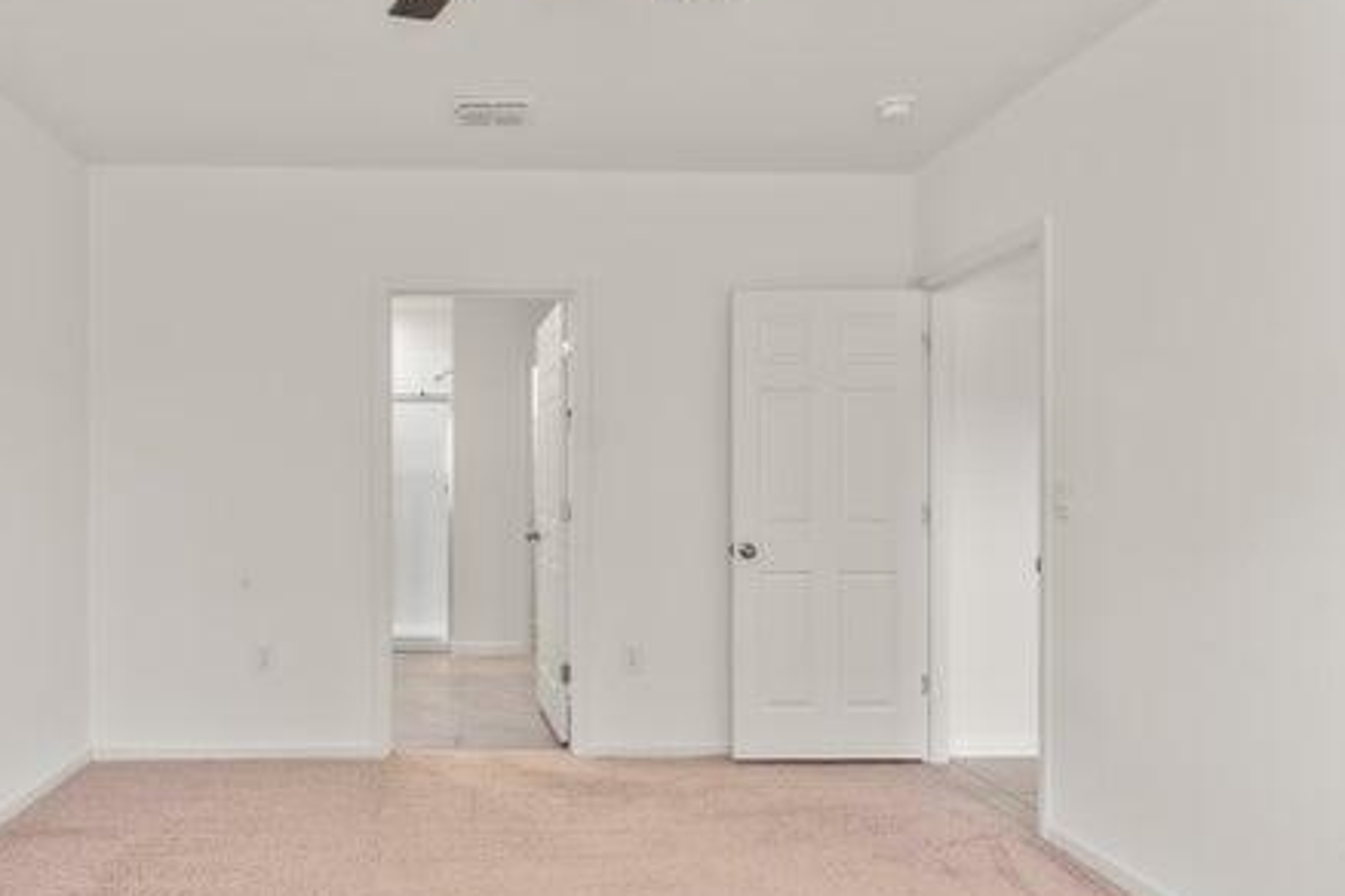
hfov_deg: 74.8
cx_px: 504
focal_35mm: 23
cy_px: 494
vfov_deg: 55.0
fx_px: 859
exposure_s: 1/8
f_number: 5.6
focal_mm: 14
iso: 400
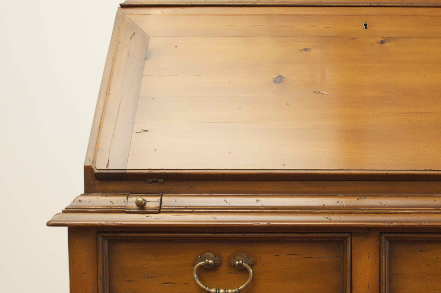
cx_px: 350
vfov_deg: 21.5
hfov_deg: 31.1
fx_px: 771
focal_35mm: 63
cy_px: 175
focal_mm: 24
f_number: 4
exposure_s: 1/60
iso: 800
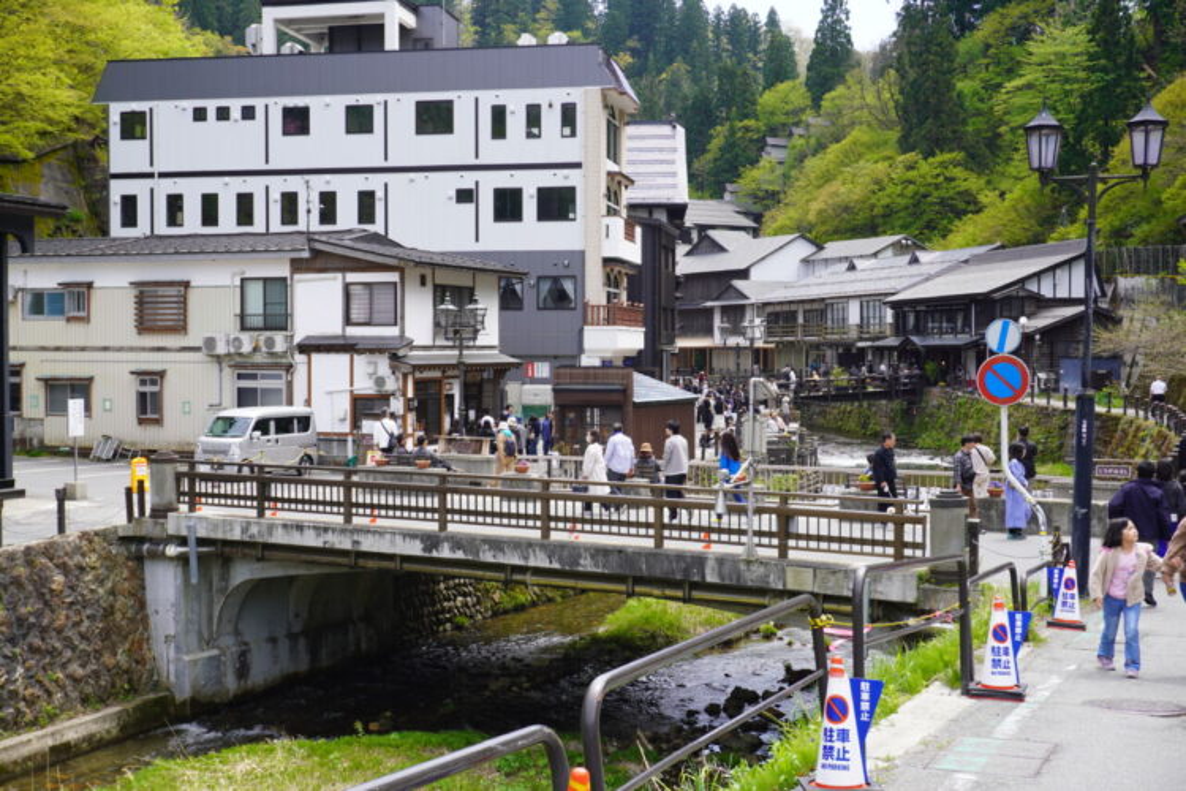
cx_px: 593
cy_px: 396
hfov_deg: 43.6
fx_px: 1482
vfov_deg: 29.9
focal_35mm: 45
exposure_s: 1/100
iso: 100
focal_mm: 30
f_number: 8
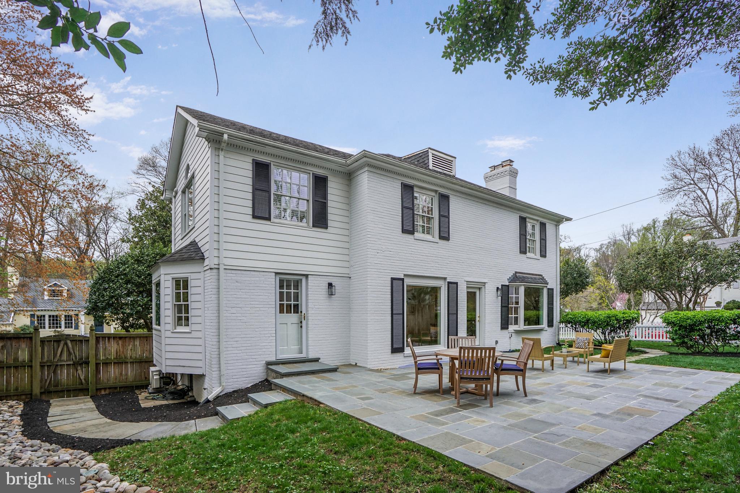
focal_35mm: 16
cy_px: 246
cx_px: 370
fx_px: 329
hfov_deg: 96.7
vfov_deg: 73.7
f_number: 8
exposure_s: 1/500
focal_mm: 16
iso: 640
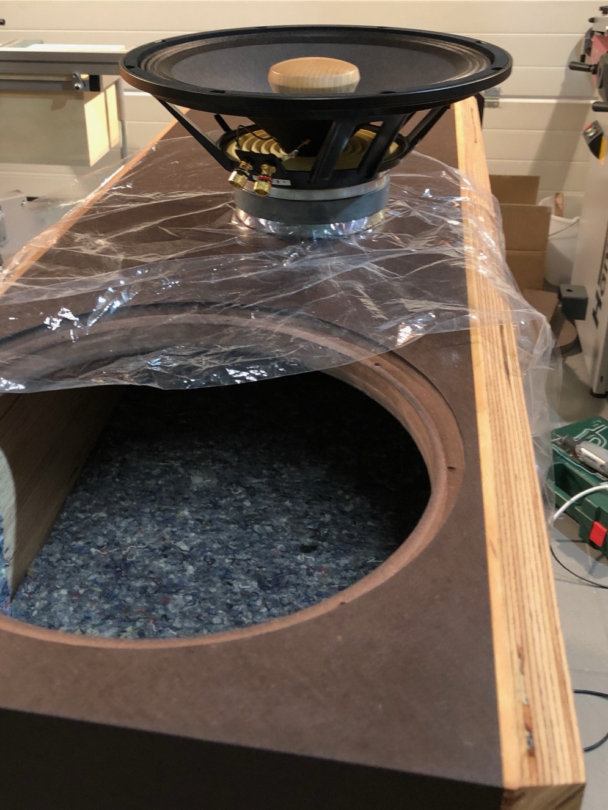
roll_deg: +2.0
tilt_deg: -25.8
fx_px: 890
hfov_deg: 37.5
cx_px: 232
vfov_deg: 48.7
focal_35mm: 38
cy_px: 327
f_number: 1.8
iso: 50
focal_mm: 4
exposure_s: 1/17
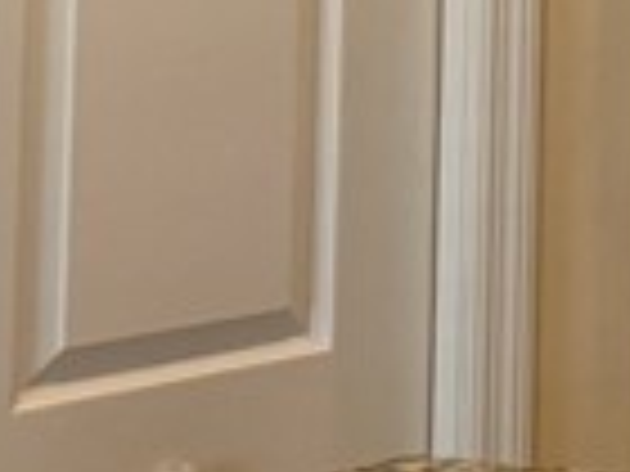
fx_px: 3185
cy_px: -602
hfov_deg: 8.7
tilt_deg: +7.7
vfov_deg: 7.9
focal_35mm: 175
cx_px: 2061
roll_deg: +2.0
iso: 200
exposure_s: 1/120
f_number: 1.78
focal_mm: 6.76
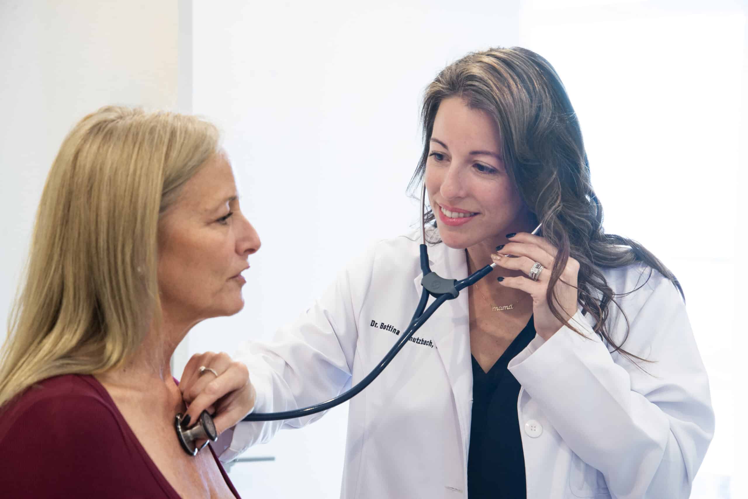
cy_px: 250
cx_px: 374
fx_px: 1767
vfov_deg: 16.1
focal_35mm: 85
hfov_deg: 23.9
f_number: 7.1
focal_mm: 85
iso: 1250
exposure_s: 1/50
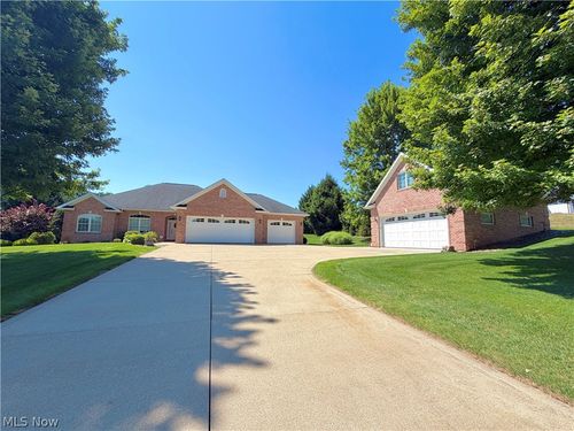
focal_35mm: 14
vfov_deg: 85.7
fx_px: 232
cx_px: 287
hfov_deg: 102.1
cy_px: 216
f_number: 2.2
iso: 20
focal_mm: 2.22
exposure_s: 1/876
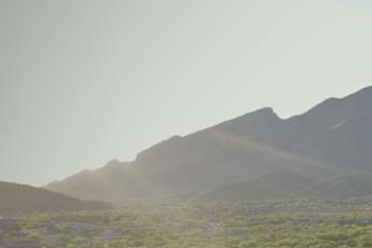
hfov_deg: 22.0
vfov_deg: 15.9
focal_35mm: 81
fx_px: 837
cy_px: 331
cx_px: 511
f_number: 4
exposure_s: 1/80
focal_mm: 10.26
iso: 100
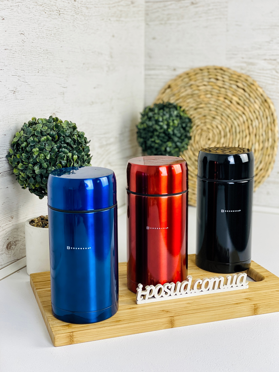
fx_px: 559
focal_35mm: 52
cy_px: 186
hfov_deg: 28.0
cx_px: 140
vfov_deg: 36.8
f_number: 2
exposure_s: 1/100
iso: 40
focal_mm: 6
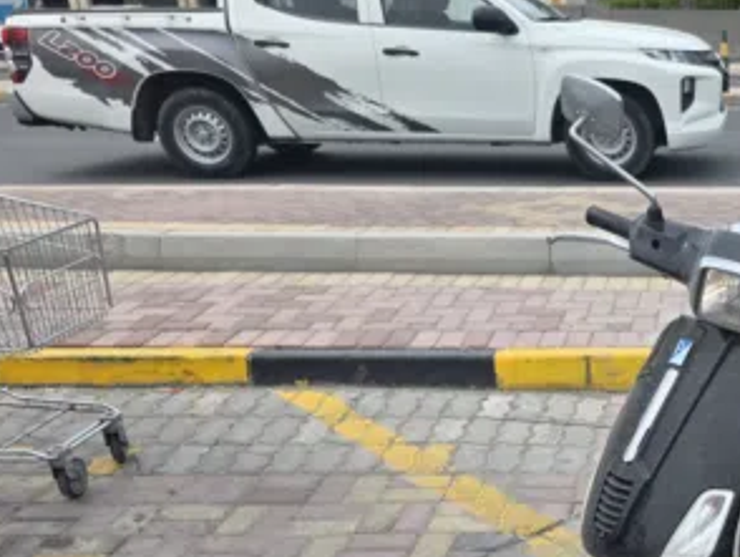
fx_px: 1070
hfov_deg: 34.0
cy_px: 413
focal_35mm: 50
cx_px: 778
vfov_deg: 28.7
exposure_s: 1/4237
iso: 80
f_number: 1.7
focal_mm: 6.3
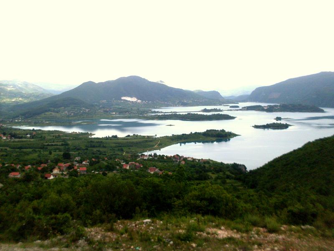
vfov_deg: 37.7
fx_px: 367
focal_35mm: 38
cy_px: 126
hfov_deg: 49.0
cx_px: 167
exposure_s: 1/1500
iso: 80
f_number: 2.8
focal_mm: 6.3
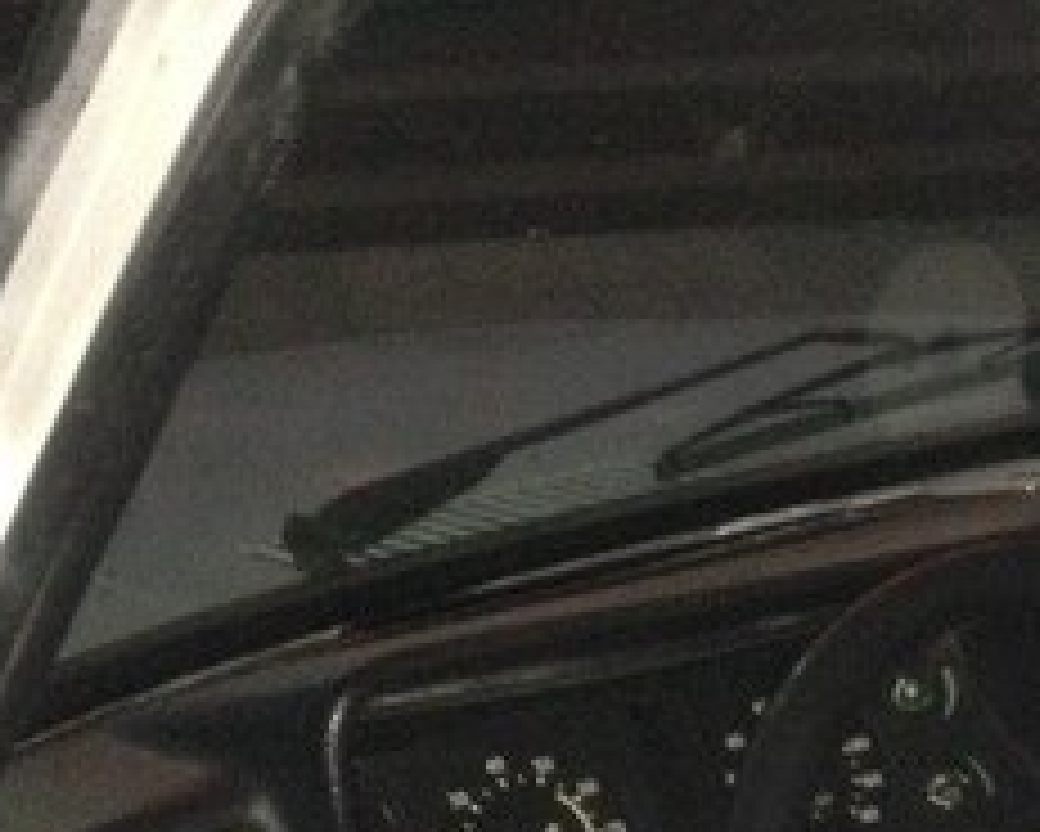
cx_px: 1139
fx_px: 2833
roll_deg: -2.2
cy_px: 1037
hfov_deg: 19.9
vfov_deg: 16.0
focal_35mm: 92
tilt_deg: -24.3
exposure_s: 1/16
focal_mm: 4.12
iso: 500
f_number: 2.4
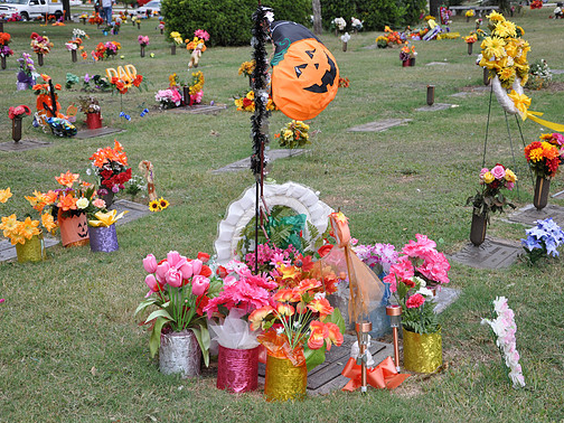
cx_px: 294
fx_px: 1026
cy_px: 214
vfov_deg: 23.3
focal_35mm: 63
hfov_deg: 30.7
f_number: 6.3
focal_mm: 38
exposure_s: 1/160
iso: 200
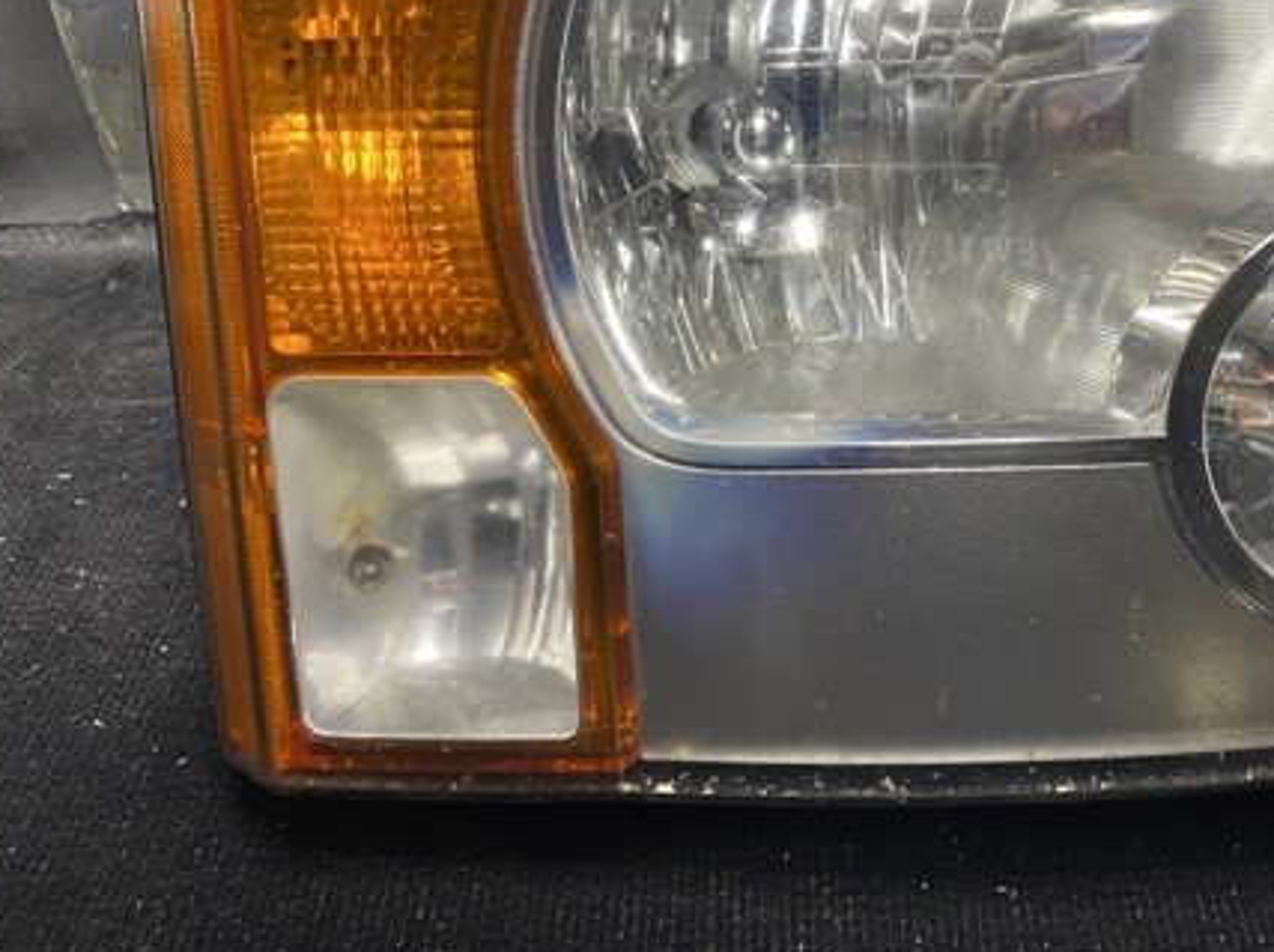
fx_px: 1433
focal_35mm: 39
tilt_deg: -33.3
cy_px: 297
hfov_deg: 46.7
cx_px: 910
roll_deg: -0.6
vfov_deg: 36.3
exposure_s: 1/50
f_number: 1.8
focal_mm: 4.25
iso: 200
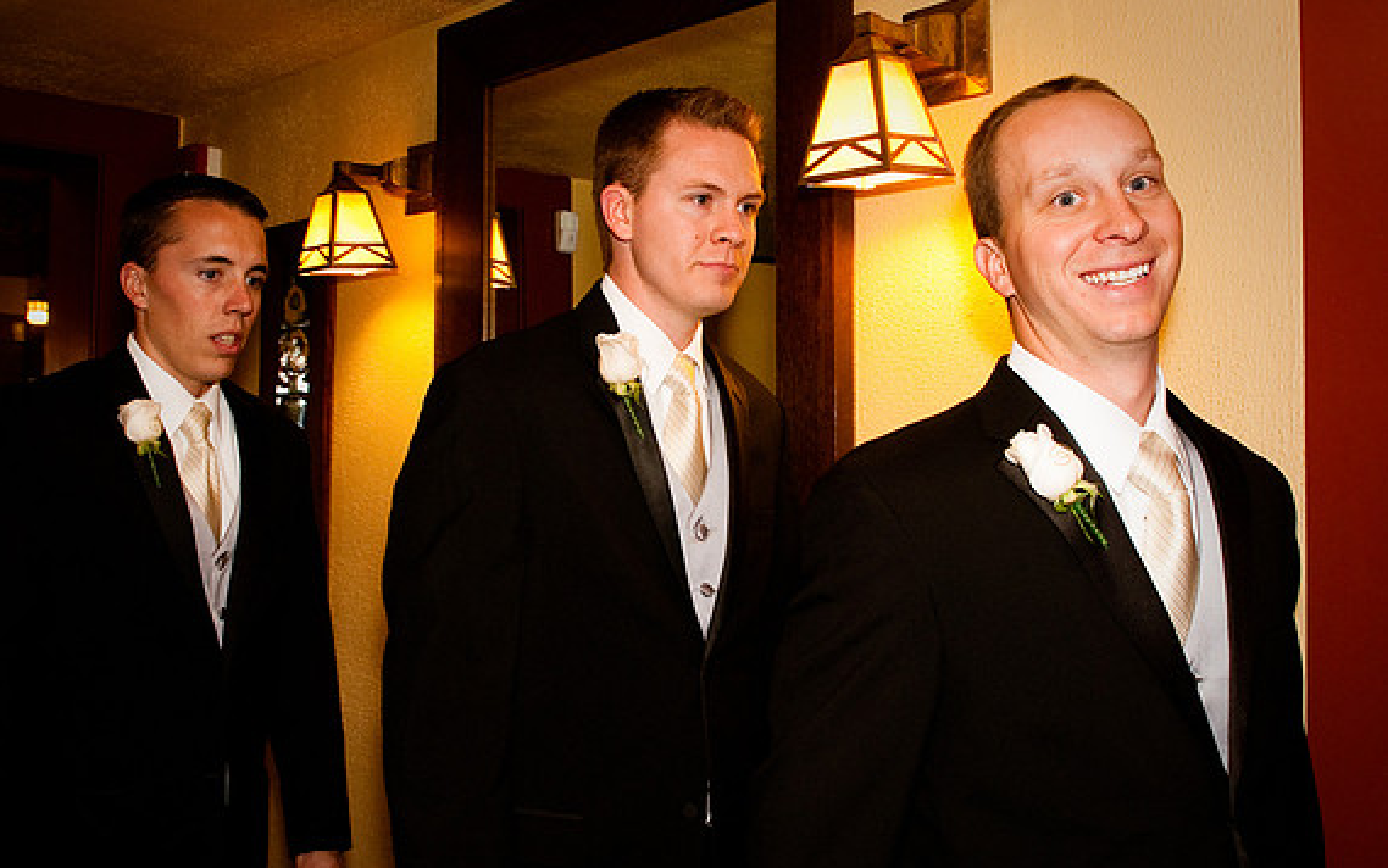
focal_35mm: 27
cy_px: 451
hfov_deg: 69.3
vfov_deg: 46.8
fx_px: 1003
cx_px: 685
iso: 200
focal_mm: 17
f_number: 5
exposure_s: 1/60
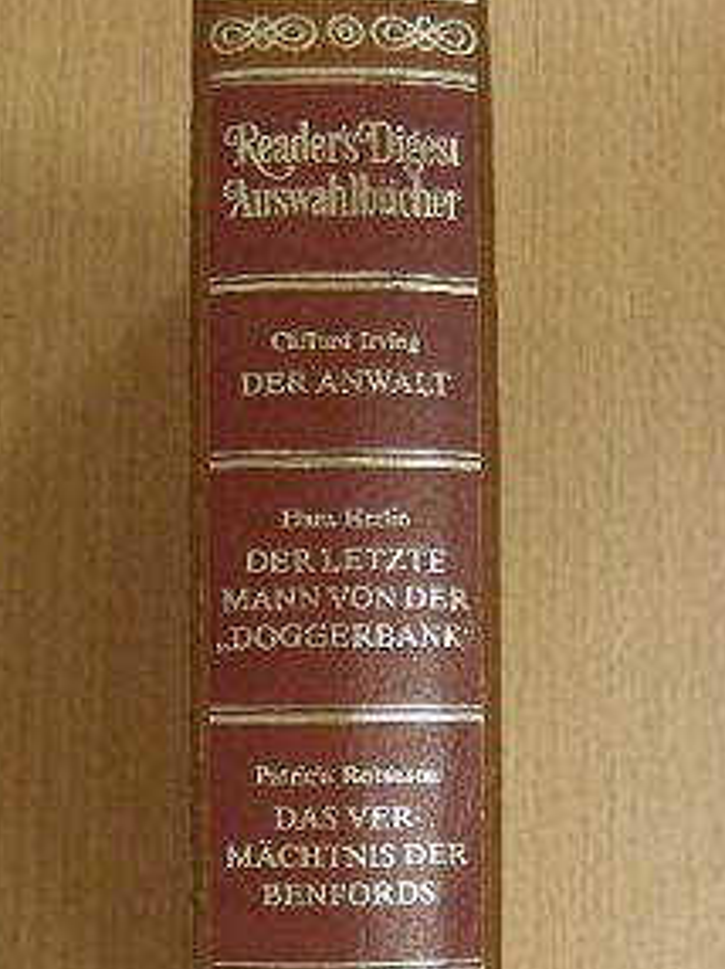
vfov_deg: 29.5
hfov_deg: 22.6
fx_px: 1818
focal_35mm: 65
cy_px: 706
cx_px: 390
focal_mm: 6.8
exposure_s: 1/16.1
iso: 200
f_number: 3.5
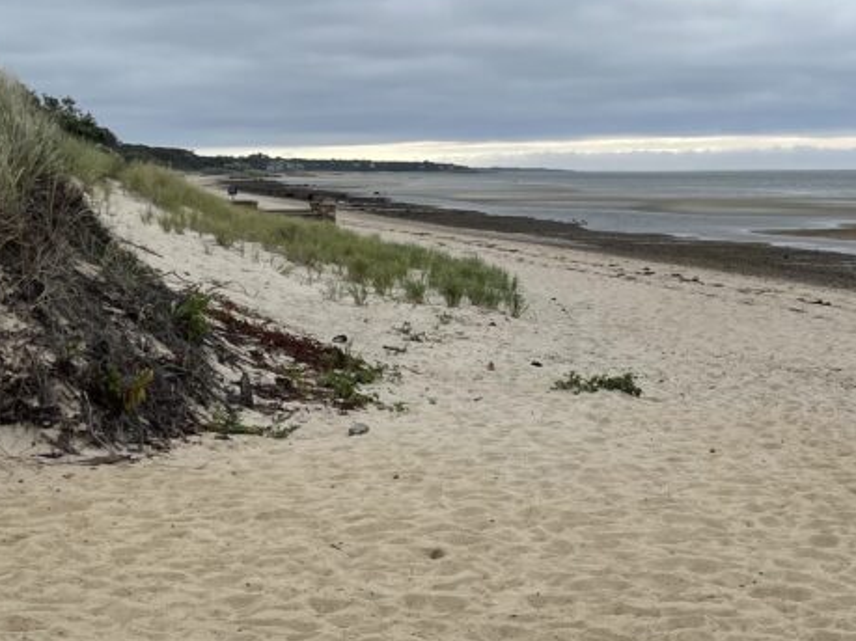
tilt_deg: -8.5
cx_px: 692
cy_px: 393
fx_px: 1434
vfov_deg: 25.2
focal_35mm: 58
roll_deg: +0.7
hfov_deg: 32.3
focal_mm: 4.2
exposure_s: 1/979
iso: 32
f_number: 1.6
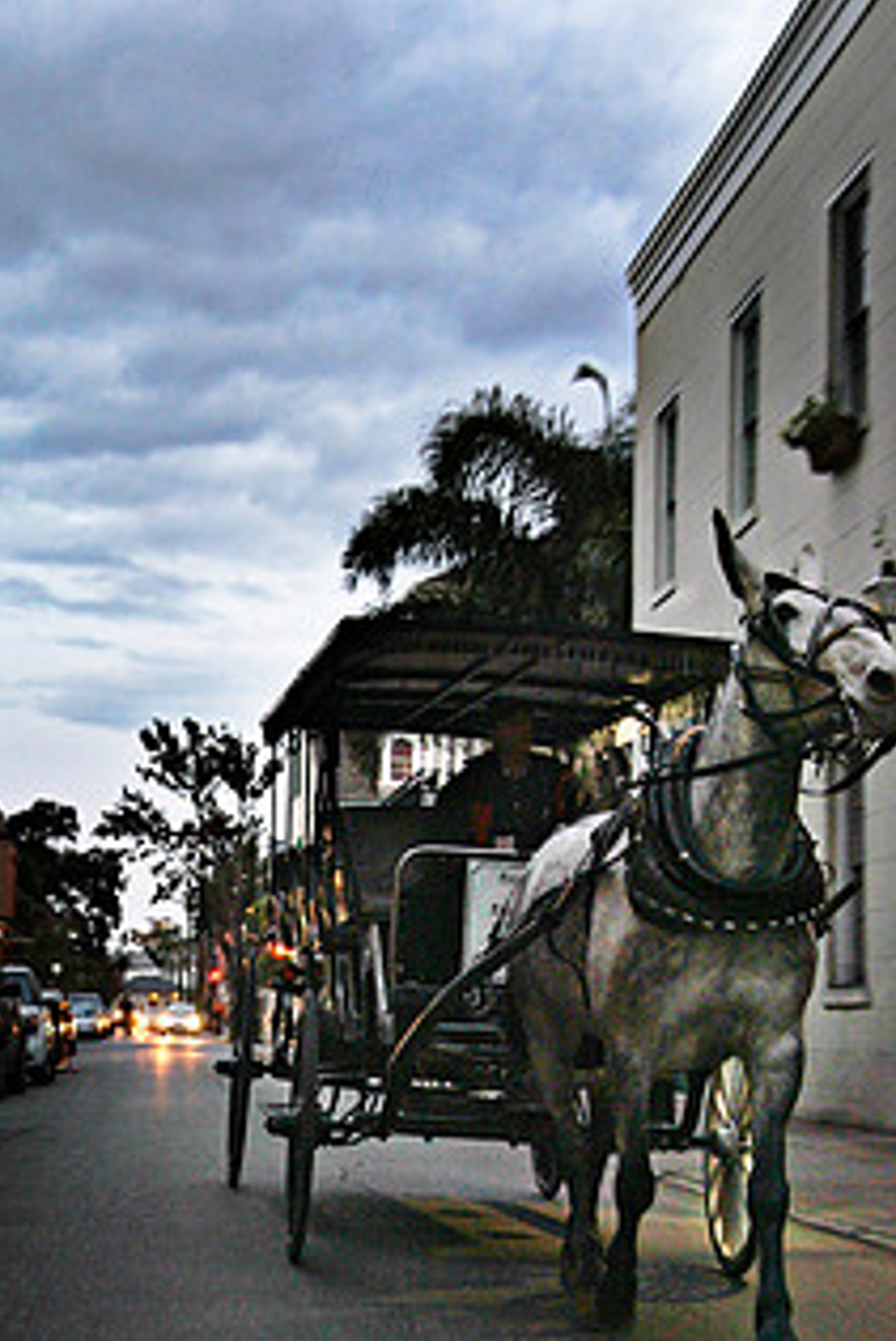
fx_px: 2498
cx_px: 524
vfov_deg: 29.9
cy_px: 853
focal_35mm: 67
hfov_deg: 20.3
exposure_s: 1/60
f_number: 4
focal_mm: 31
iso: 800
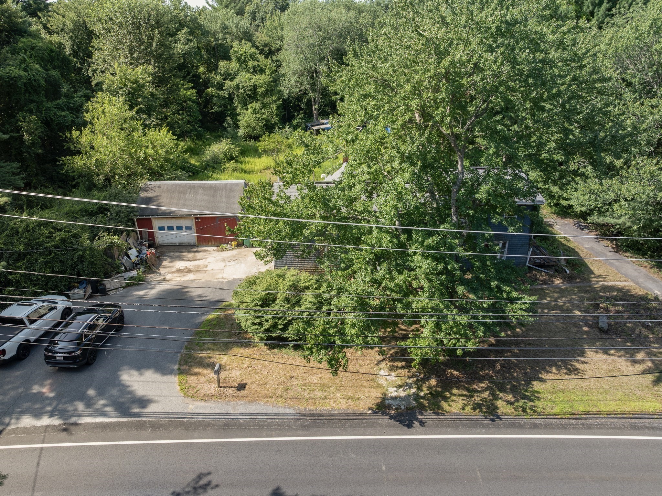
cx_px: 331
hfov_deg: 71.6
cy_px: 248
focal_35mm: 24
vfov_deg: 56.8
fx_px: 459
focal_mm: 12.29
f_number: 5.6
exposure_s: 1/160
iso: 100
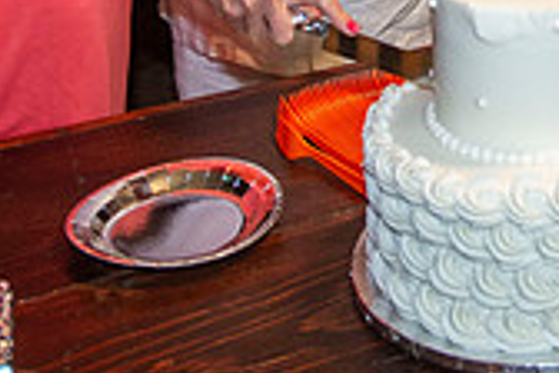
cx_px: 592
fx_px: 1289
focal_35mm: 83
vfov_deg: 14.7
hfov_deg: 23.2
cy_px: -260
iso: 1600
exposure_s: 1/100
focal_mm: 24
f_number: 2.8
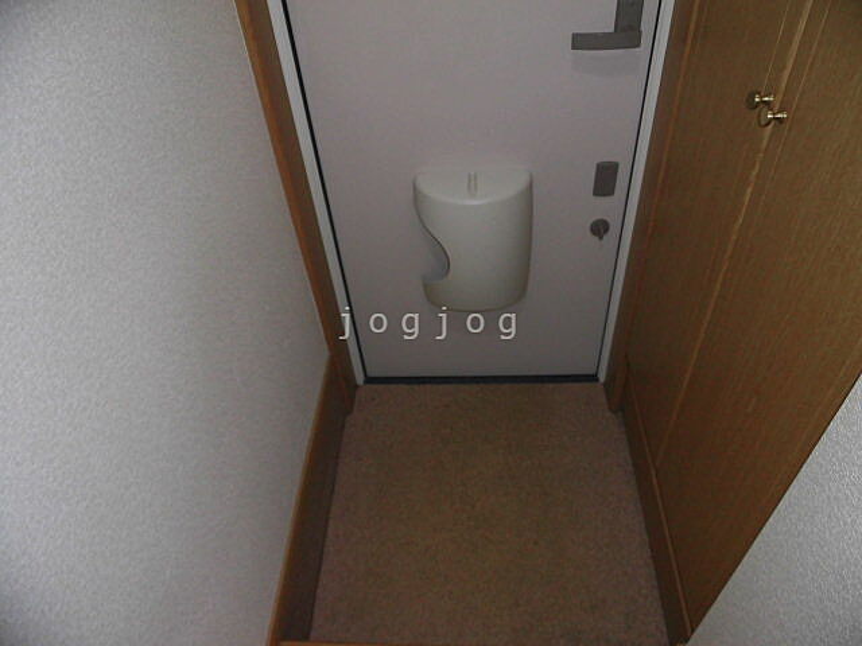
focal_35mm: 24
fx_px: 598
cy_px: 323
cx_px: 431
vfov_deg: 56.8
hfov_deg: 71.6
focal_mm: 4.3
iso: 200
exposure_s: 1/25
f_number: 3.1
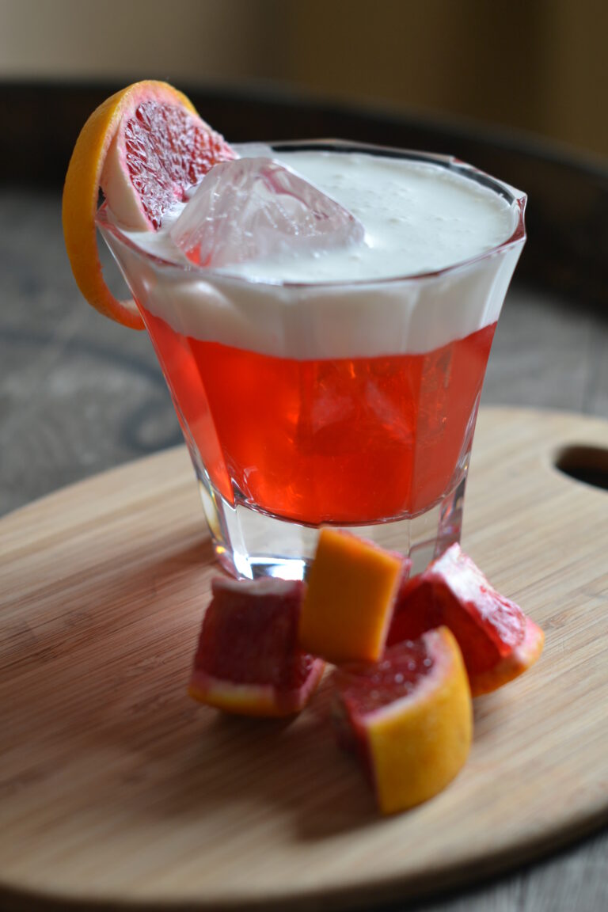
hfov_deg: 18.2
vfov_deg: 27.0
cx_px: 304
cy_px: 456
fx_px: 1900
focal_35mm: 75
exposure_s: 1/30
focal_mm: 50
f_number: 2.8
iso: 180
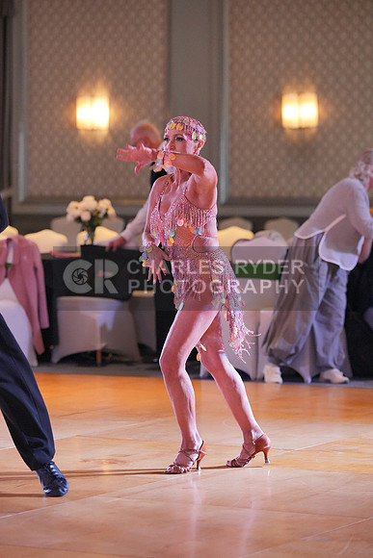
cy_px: 279
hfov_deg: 9.5
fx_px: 2236
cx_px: 186
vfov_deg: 14.2
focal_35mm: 144
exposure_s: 1/500
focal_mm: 144
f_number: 3.5
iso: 6400
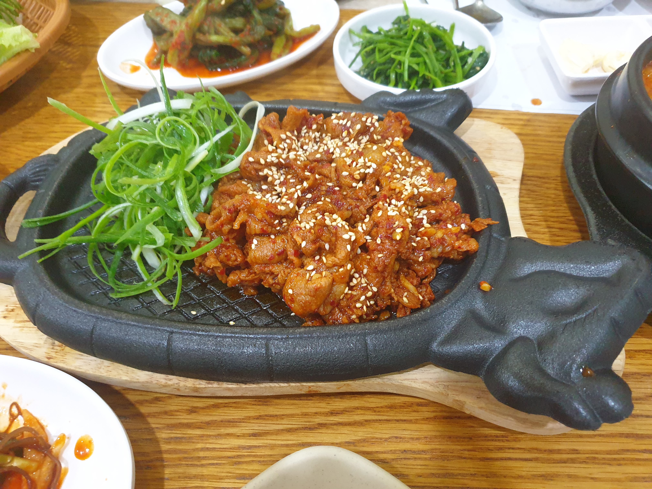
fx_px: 490
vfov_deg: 53.1
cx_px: 326
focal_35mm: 26
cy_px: 244
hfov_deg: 67.3
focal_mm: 4.3
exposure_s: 1/25
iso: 250
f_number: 1.5
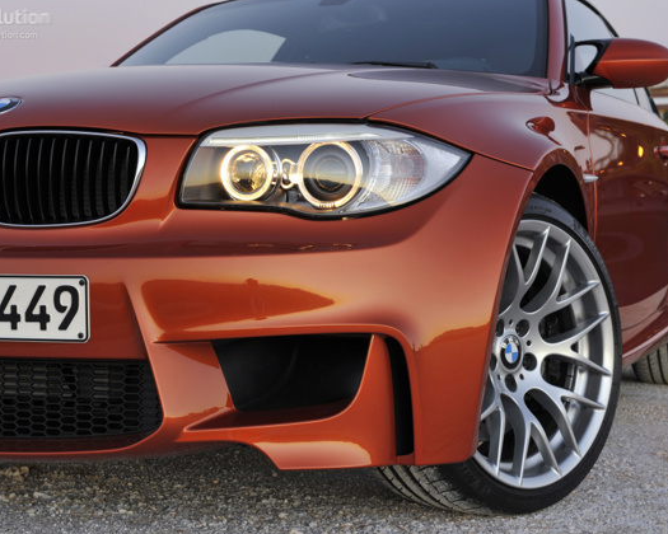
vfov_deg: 23.8
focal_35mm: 64
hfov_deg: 29.6
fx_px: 1265
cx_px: 321
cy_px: 268
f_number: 10
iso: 200
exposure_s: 1/5
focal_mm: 56
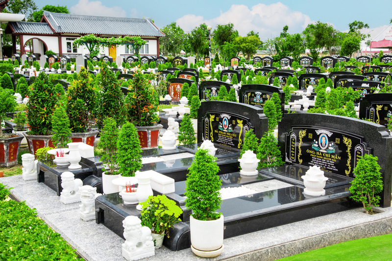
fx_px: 523
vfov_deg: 28.1
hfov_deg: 41.1
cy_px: 130
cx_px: 196
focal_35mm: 48
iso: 100
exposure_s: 1/125
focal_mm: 48
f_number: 6.3
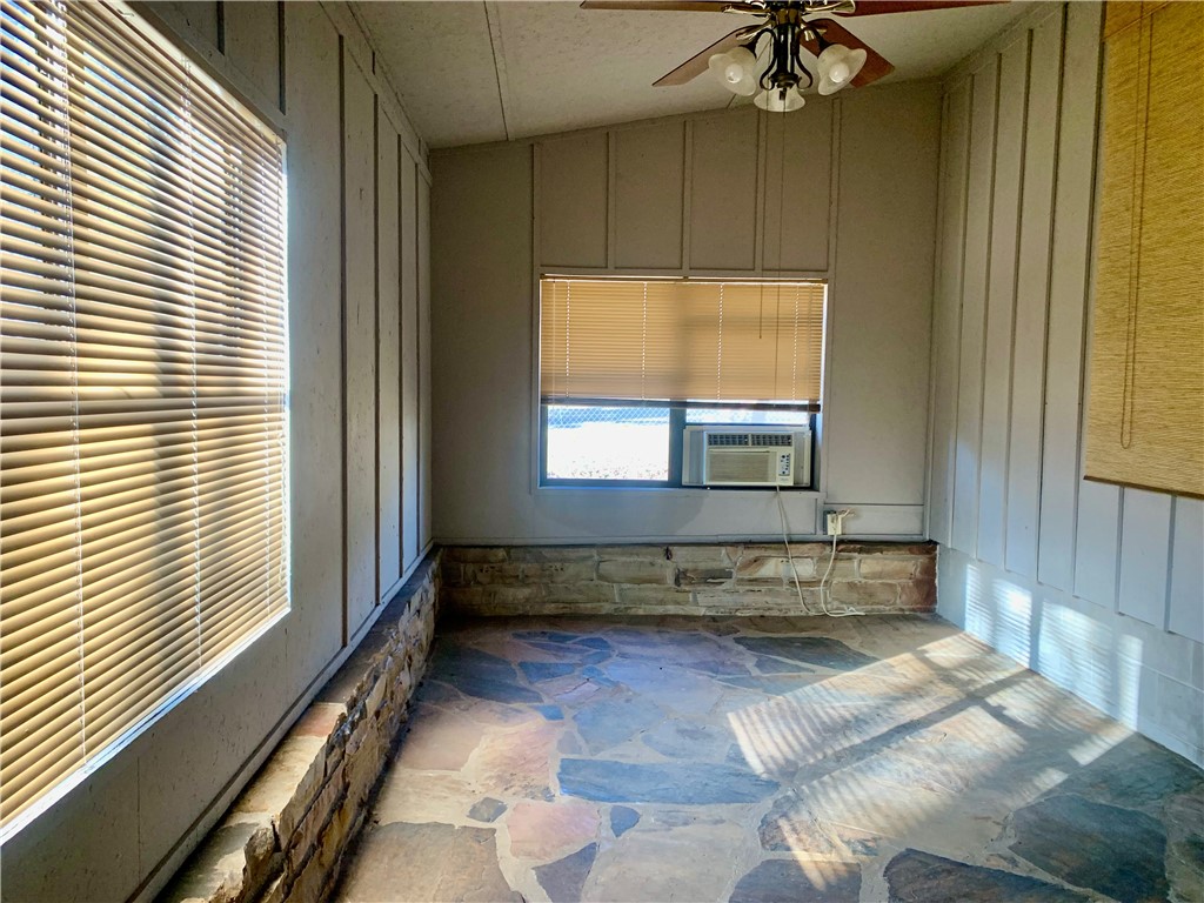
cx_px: 602
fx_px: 904
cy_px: 452
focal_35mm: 26
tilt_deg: -4.7
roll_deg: -0.6
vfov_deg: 53.1
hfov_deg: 67.3
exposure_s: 1/74
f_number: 1.8
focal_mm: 4.25
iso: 100
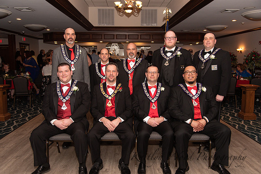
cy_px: 87
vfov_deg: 41.2
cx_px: 130
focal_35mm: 32
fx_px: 231
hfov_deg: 58.8
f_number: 4
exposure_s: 1/200
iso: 800
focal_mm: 31
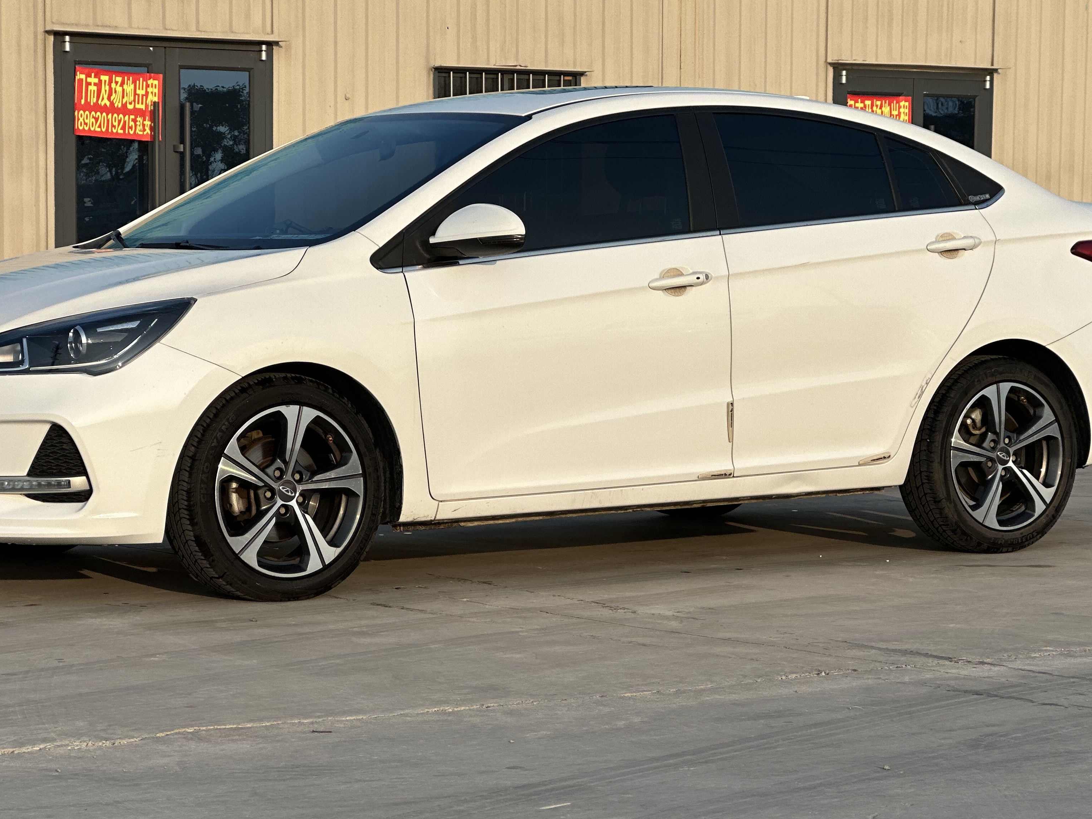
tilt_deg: -4.1
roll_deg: -0.7
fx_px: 3218
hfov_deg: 19.3
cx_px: 487
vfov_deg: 14.5
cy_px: 454
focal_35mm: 102
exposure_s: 1/694
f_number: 2.8
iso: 32
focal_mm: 9
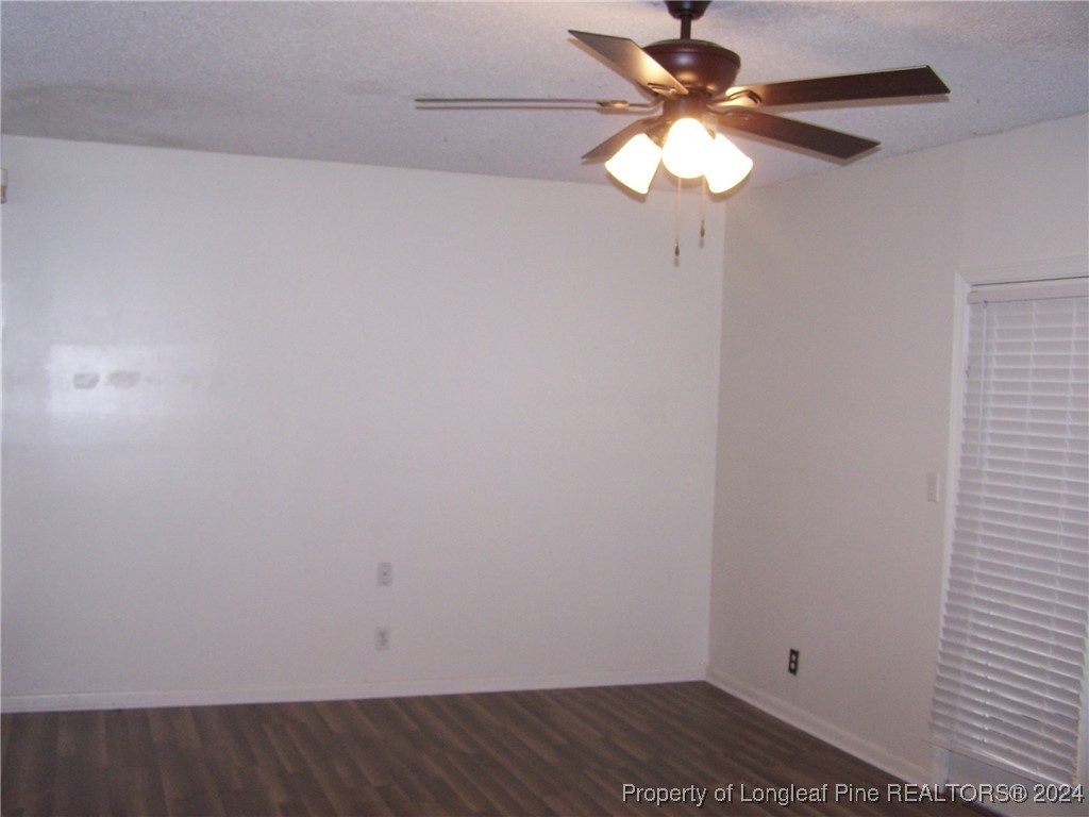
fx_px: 1195
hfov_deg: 49.0
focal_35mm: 38
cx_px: 544
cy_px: 408
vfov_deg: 37.7
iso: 140
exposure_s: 1/60
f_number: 2.8
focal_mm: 6.3
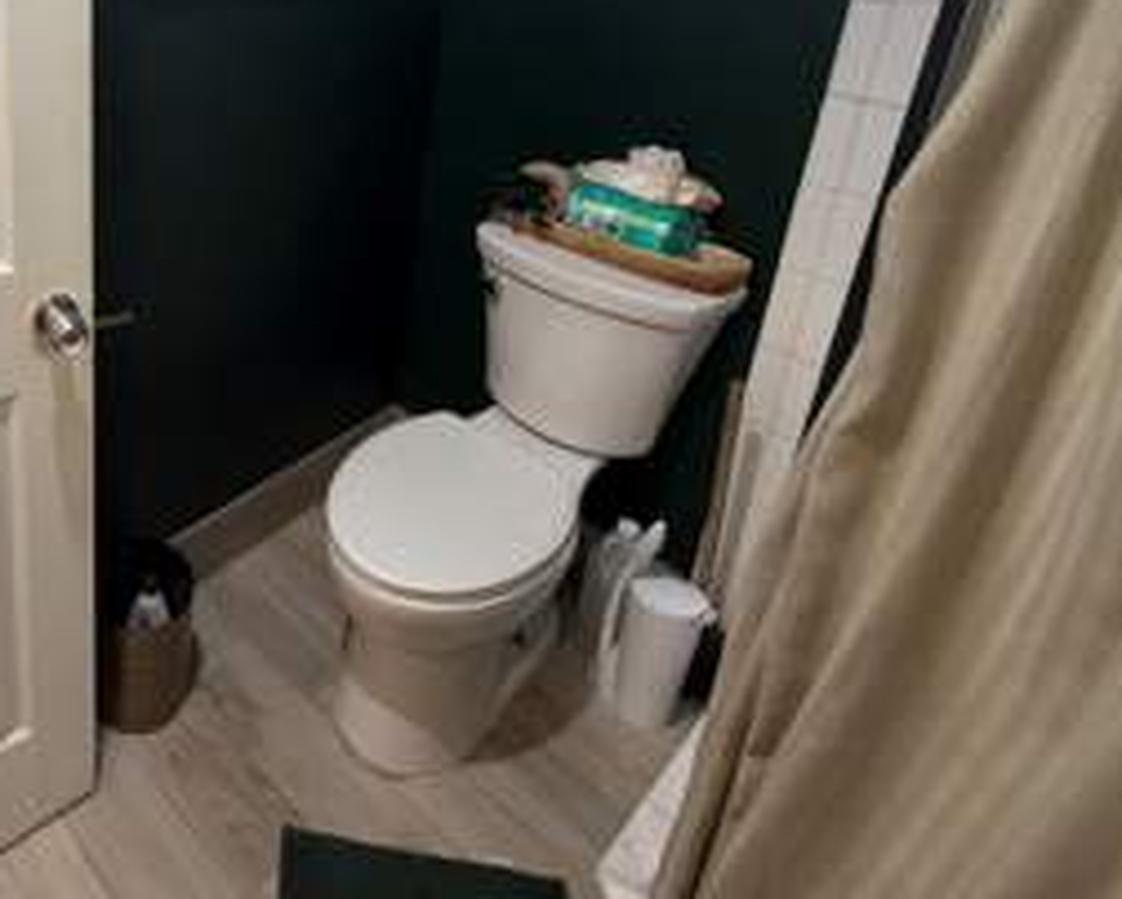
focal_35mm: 26
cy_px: 134
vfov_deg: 50.3
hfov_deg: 58.4
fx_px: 864
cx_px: 156
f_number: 2.2
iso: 200
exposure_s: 1/60
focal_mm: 2.22
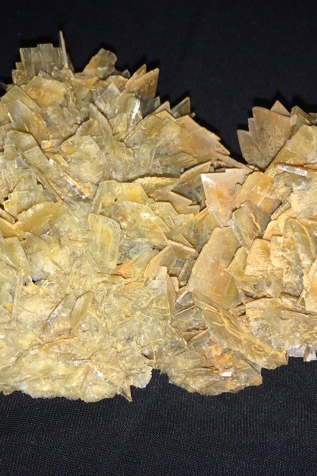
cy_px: 241
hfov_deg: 32.6
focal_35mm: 41
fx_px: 541
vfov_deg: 47.4
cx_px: 129
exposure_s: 1/94
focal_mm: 4.15
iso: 32
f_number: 2.2
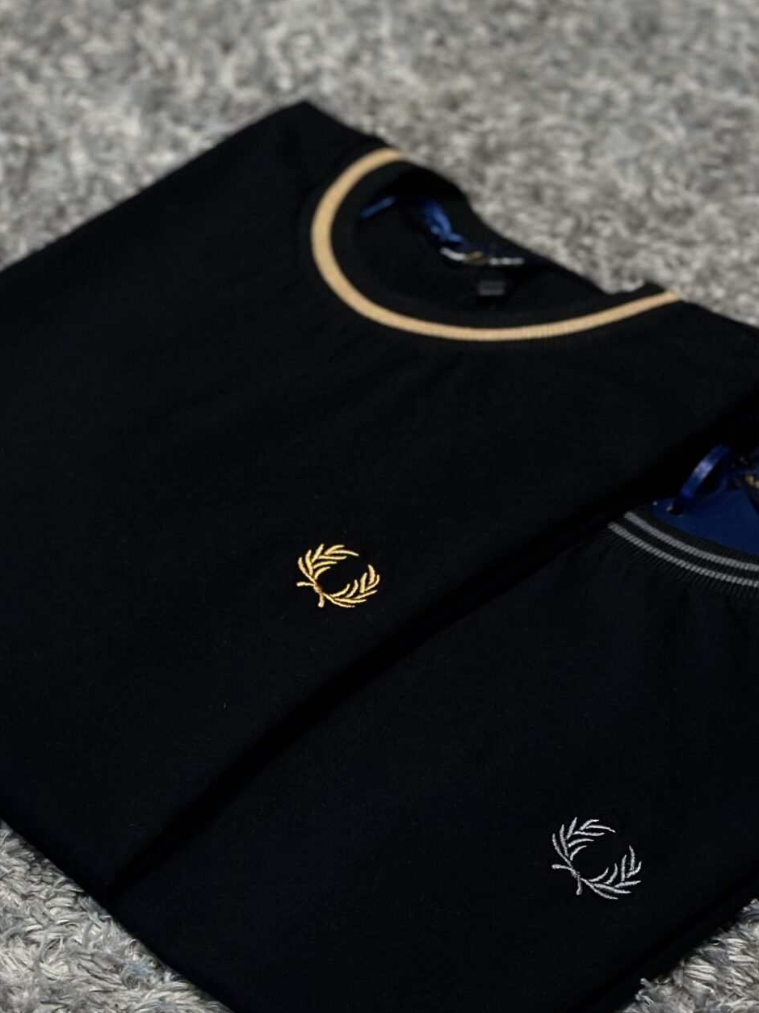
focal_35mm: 98
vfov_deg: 20.0
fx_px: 2866
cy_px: 570
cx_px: 321
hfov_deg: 15.1
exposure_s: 1/120
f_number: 1.78
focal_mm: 6.86
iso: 125
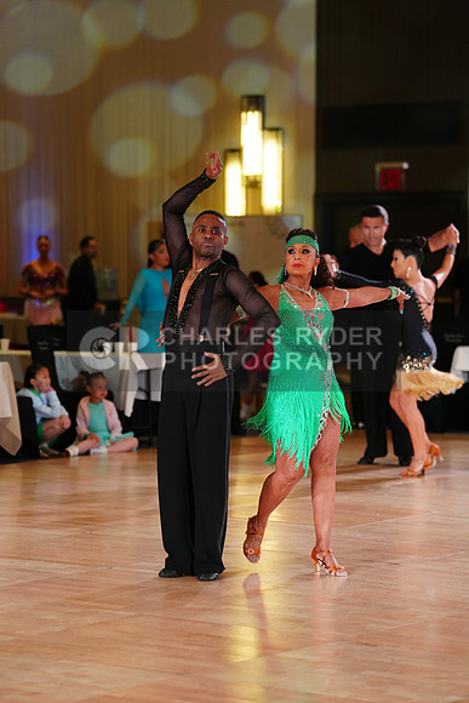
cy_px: 352
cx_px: 234
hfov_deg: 12.0
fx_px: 2226
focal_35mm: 114
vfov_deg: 17.9
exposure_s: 1/400
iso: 1600
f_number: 2.8
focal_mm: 114
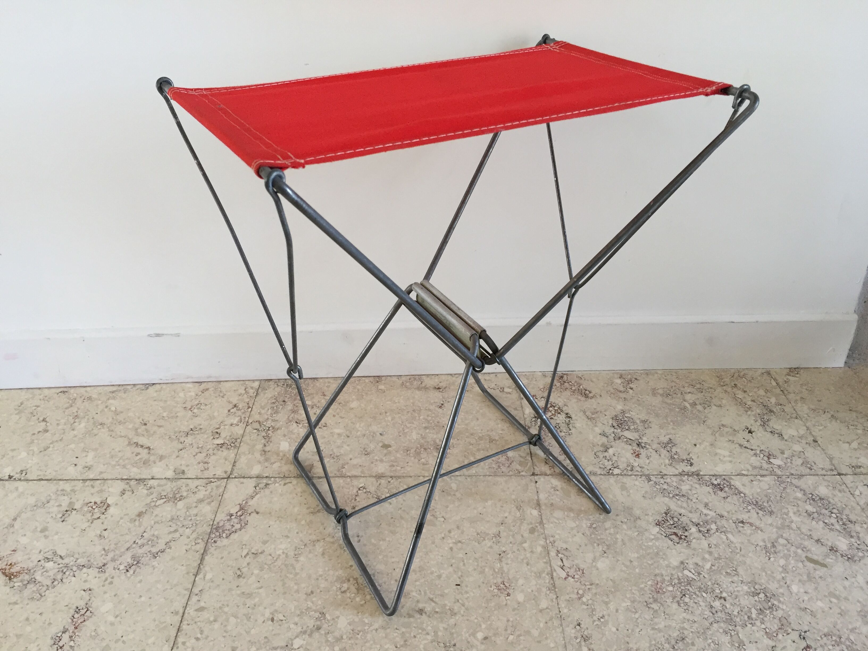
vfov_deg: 48.2
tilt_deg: -31.6
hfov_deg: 61.7
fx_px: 727
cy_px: 326
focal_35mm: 29
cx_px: 434
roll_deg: +1.6
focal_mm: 4.15
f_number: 2.2
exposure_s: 1/33
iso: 50
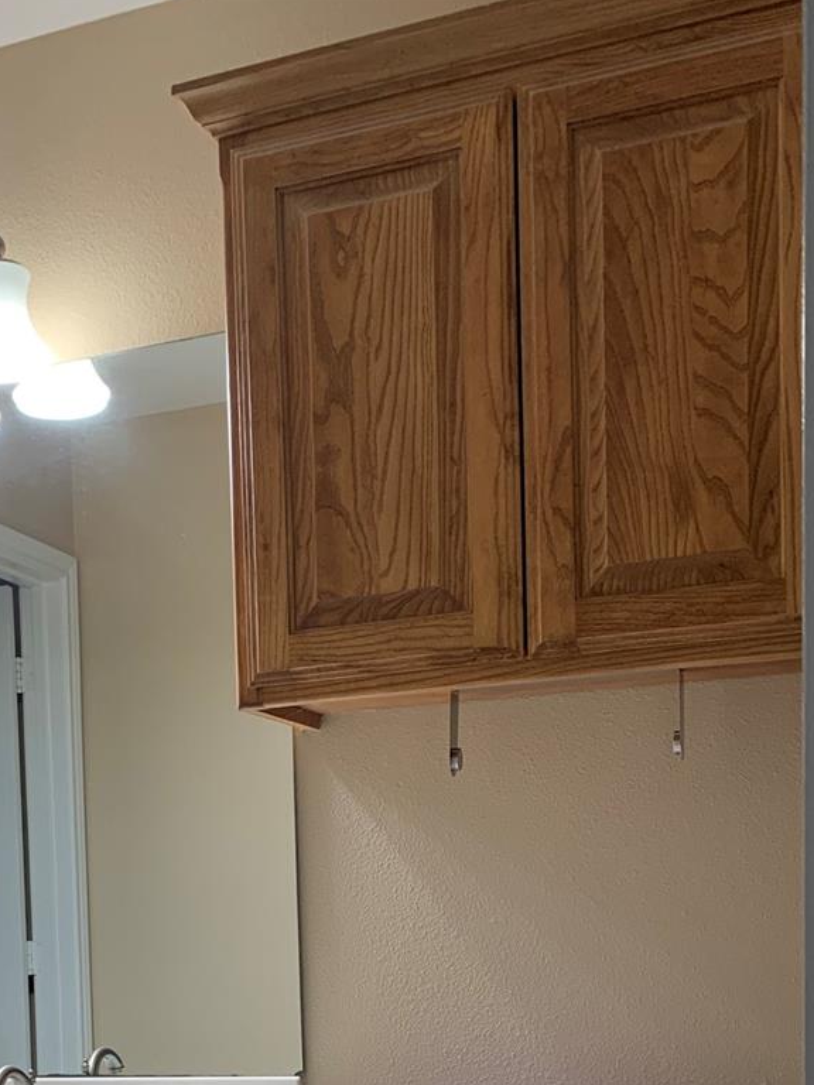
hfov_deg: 27.4
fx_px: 1630
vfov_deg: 33.7
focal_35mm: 52
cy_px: 1077
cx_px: 150
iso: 100
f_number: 1.8
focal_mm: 4.25
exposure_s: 1/121
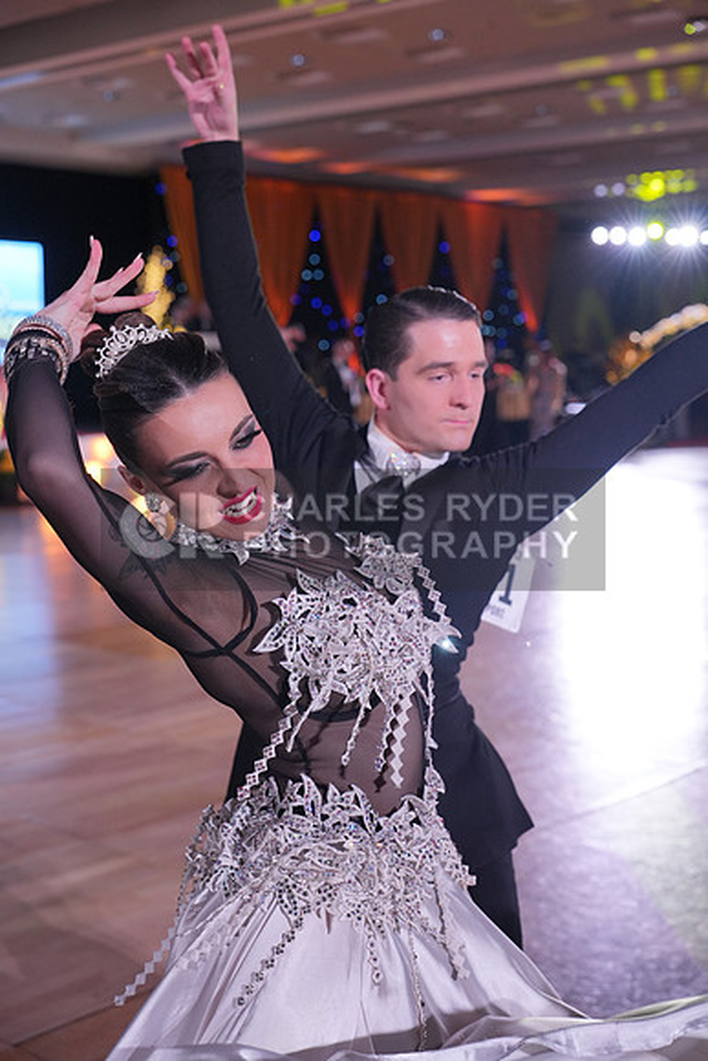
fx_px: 1474
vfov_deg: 39.6
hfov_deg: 27.0
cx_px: 354
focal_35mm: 50
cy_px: 530
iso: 1600
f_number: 4
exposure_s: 1/400
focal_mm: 50
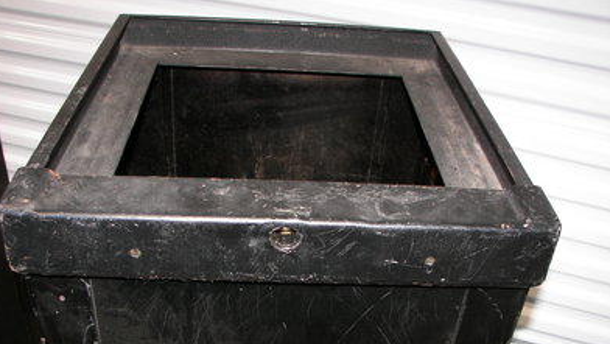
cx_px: 300
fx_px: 647
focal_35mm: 40
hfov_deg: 50.5
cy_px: 219
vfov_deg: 29.6
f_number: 2.8
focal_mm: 6
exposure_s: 1/30
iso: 100
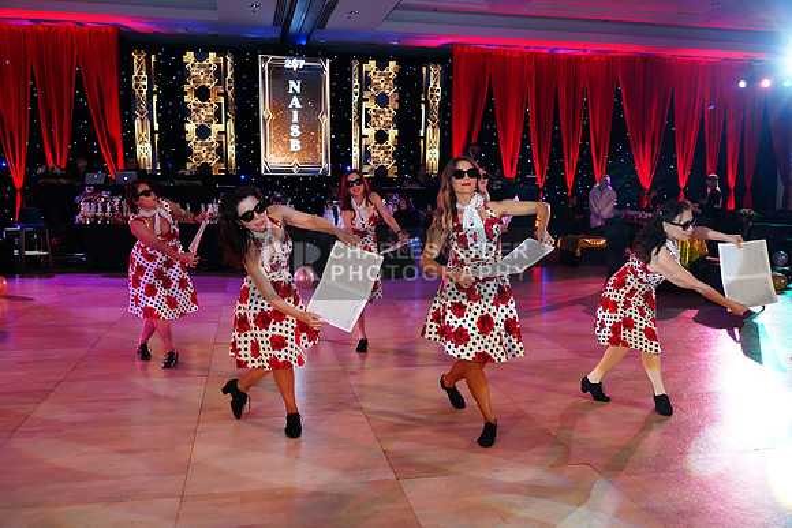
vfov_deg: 43.6
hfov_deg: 61.9
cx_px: 396
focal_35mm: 30
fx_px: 660
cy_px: 264
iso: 3200
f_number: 4.5
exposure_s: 1/250
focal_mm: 30
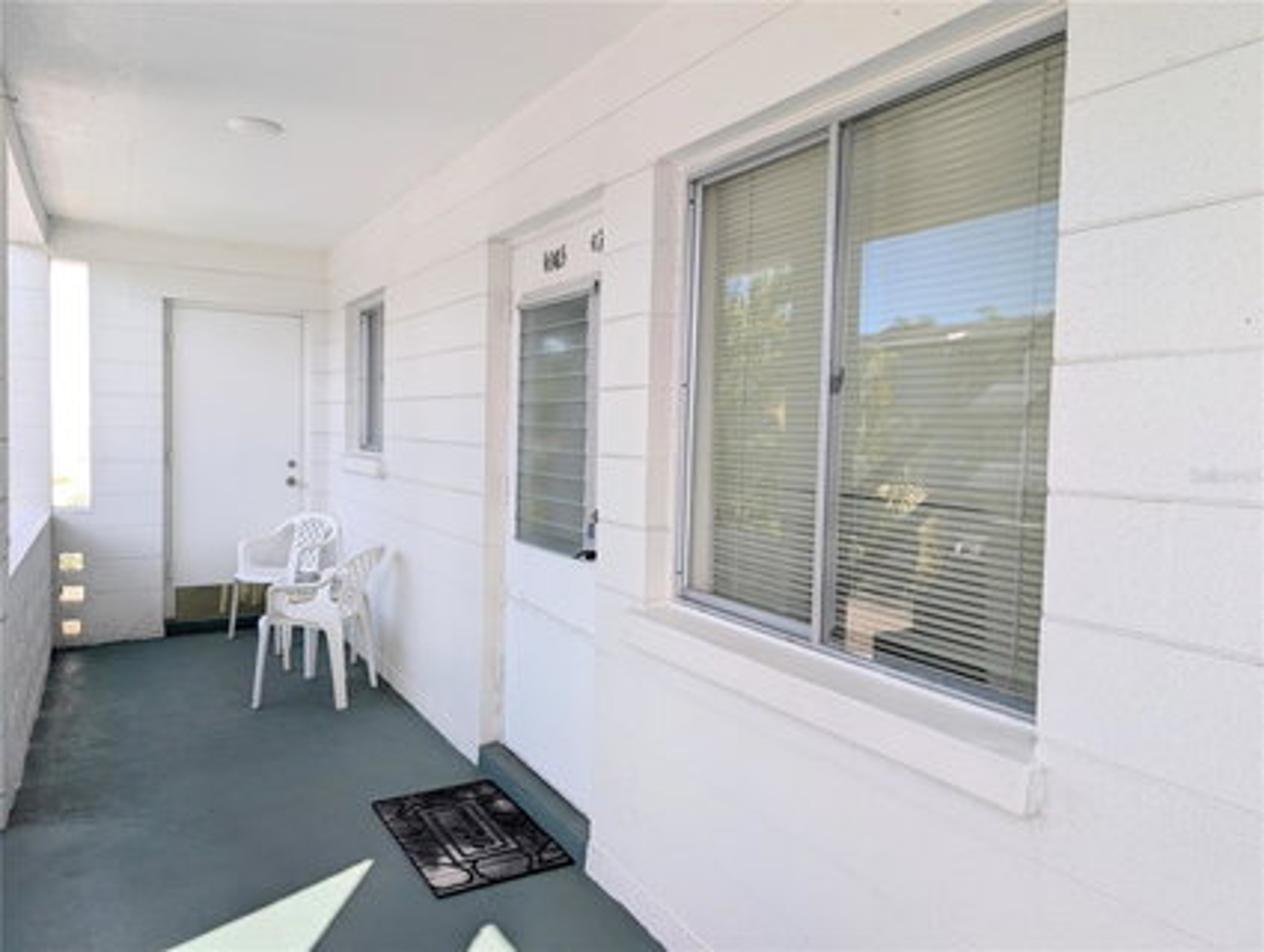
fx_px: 878
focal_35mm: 24
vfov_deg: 56.9
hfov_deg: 71.5
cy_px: 476
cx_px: 632
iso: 27
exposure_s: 1/633
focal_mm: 6.9
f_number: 1.68
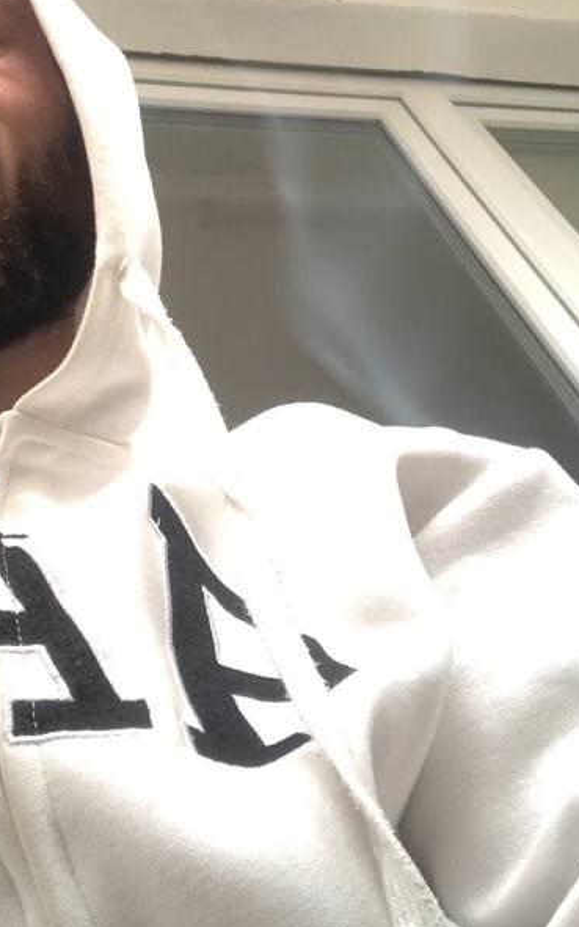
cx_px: 180
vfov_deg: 43.2
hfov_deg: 27.8
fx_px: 1162
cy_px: 358
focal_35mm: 46
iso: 50
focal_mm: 2.87
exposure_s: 1/30
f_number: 2.2
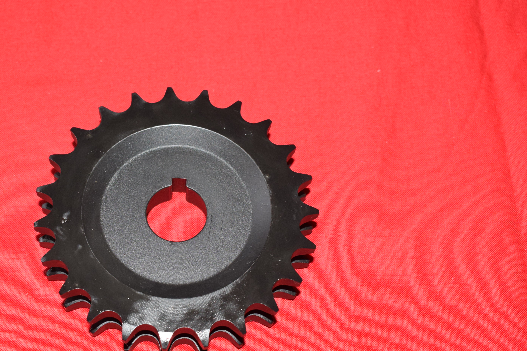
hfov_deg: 34.3
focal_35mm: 58
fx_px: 849
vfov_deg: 23.3
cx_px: 192
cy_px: 229
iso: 800
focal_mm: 24
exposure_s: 1/160
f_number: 5.6
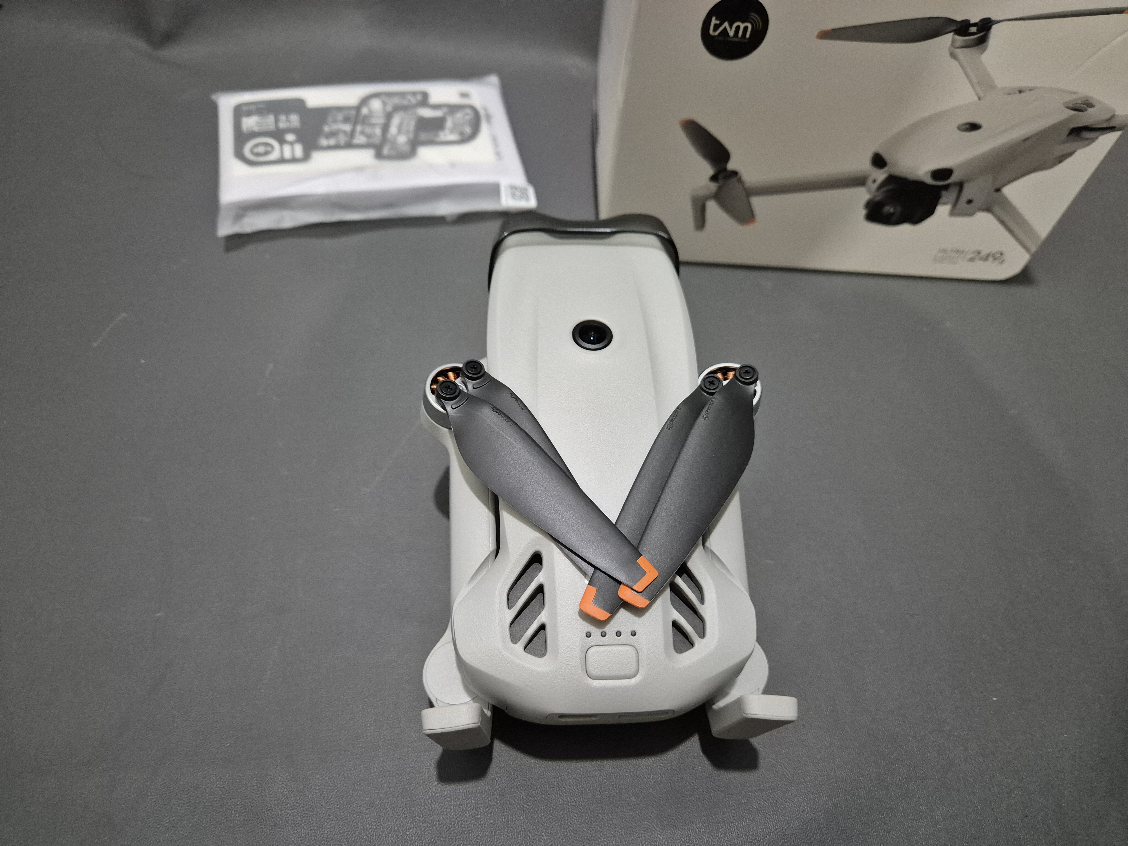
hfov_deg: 73.9
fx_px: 749
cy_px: 423
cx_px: 564
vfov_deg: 58.9
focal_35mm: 23
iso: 1600
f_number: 1.8
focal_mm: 5.4
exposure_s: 1/100
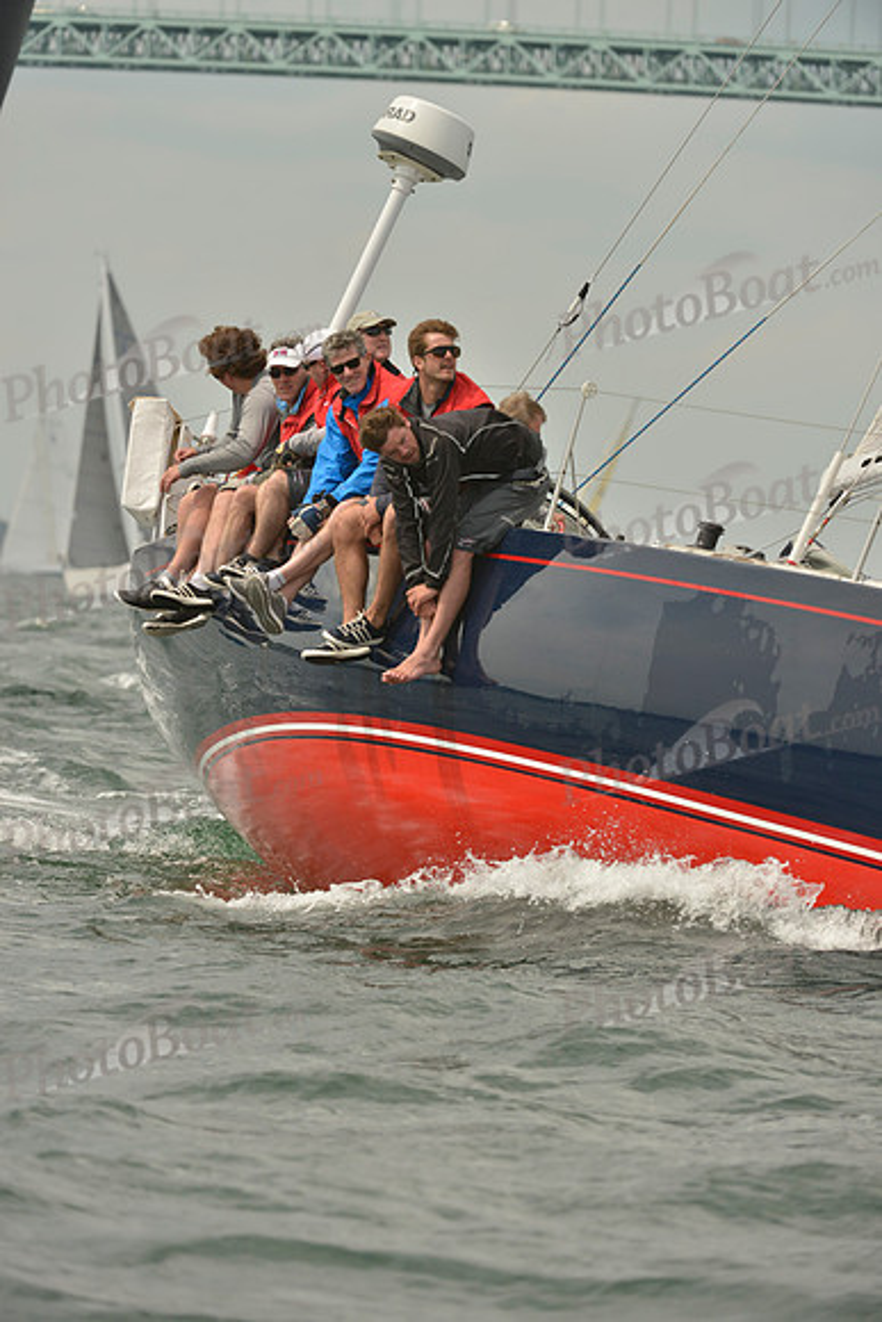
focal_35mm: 250
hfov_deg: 5.5
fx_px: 9181
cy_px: 661
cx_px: 441
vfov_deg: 8.2
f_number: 6.3
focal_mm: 250
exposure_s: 1/1250
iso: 280
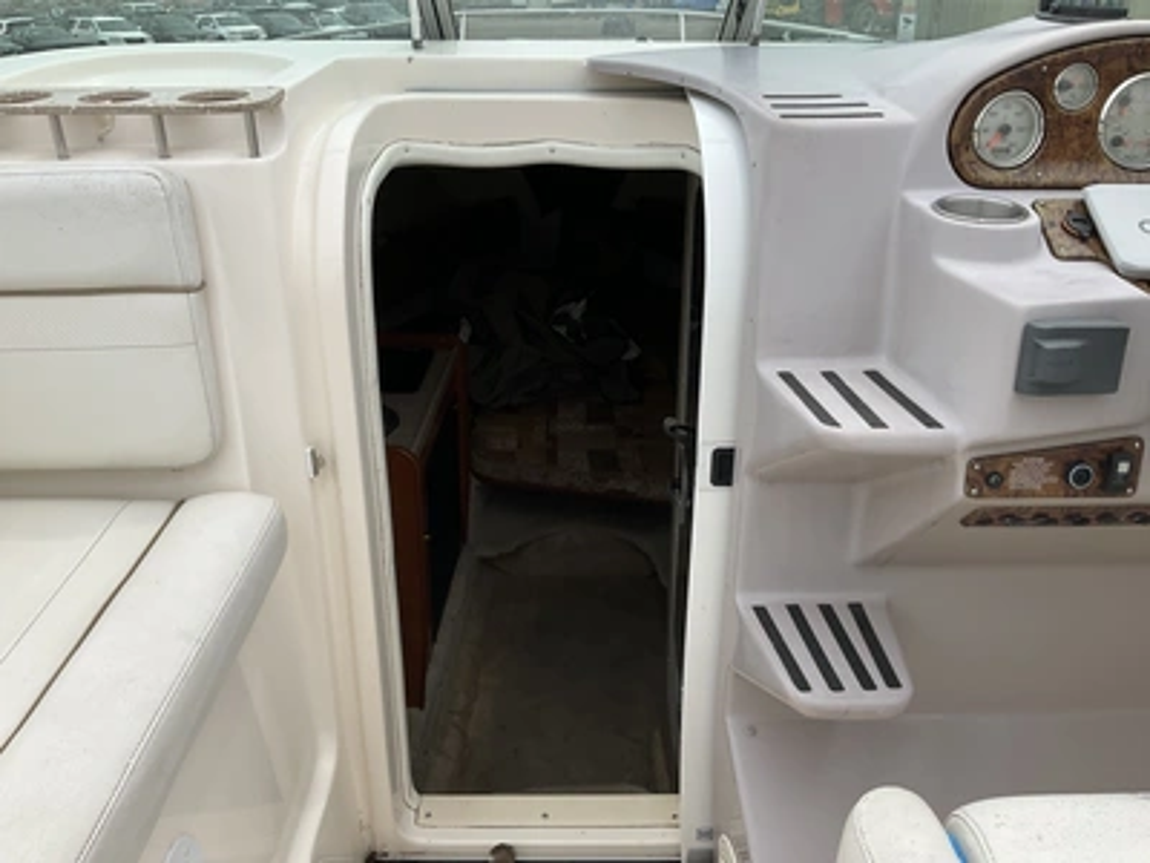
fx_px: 963
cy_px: 432
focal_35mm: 29
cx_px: 575
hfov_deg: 61.7
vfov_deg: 48.2
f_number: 1.8
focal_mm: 3
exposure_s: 1/1577
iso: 25
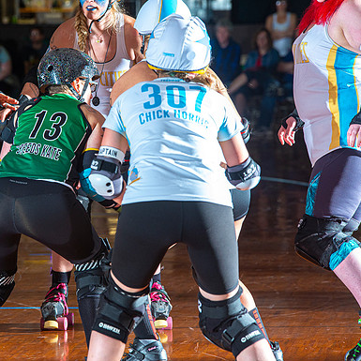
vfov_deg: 7.4
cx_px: 114
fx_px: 2796
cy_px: 180
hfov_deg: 7.4
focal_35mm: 237
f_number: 7.1
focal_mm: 185
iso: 640
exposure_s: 1/160
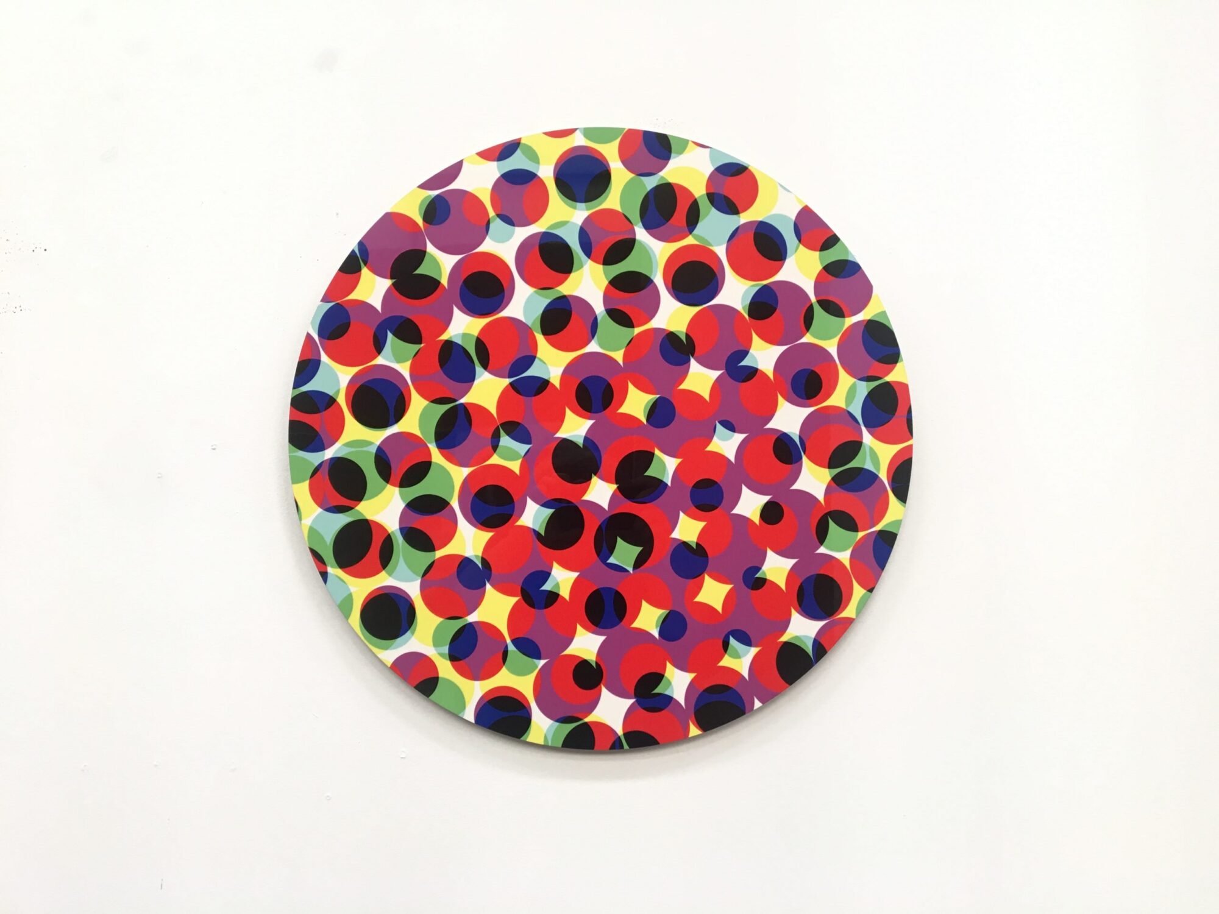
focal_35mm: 29
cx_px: 610
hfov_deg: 61.7
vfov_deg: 48.2
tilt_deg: +3.6
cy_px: 457
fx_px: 1021
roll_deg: +0.6
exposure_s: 1/30
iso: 32
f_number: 2.2
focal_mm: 4.15
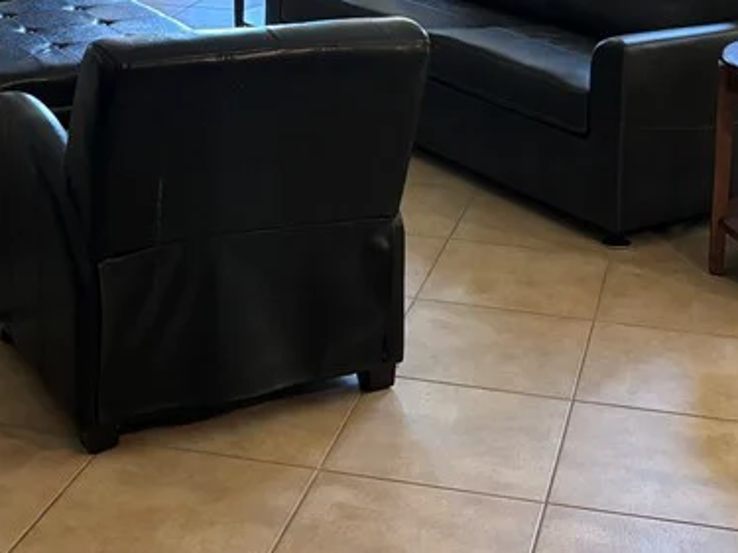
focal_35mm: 71
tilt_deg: -11.5
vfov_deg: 20.0
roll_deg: -1.0
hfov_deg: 27.4
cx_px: 340
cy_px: -16
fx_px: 1513
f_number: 1.6
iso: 320
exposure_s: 1/60
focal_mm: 5.96
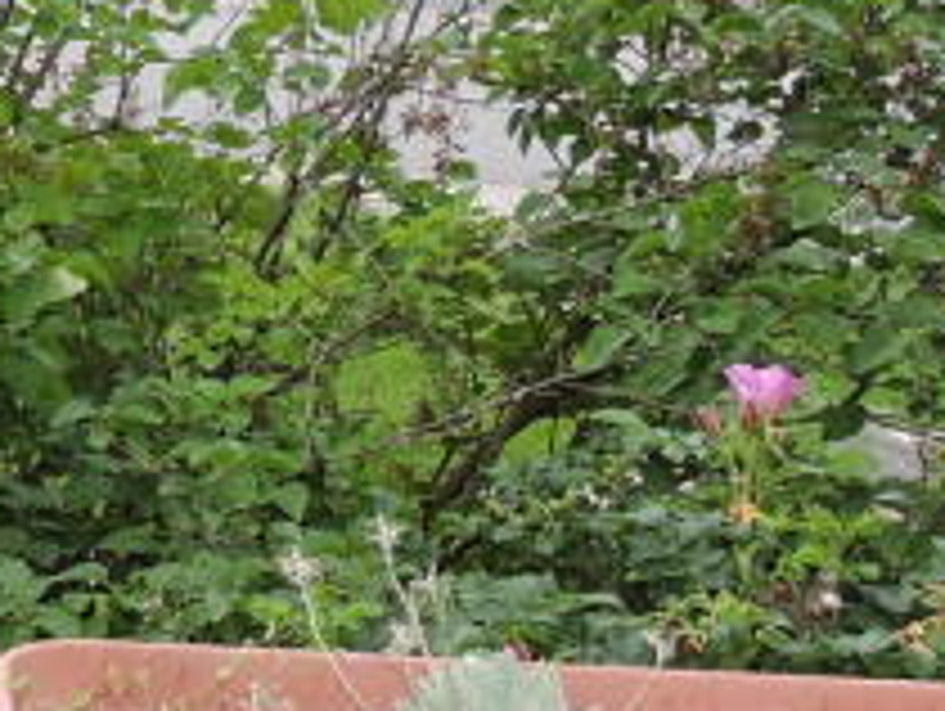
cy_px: 184
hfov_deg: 14.2
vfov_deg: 12.7
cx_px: -936
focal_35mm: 117
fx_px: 3198
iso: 100
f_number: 3.3
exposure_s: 1/250
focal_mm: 4.3
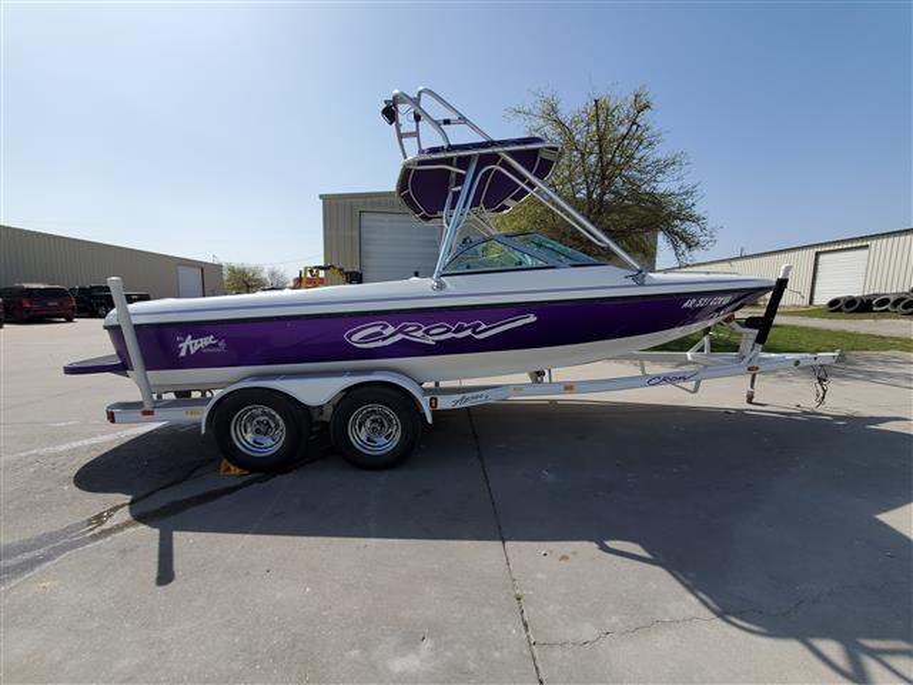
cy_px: 342
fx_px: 343
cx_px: 456
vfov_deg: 89.9
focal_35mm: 13
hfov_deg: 106.2
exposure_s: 1/1413
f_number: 2.2
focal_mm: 1.8
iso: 50
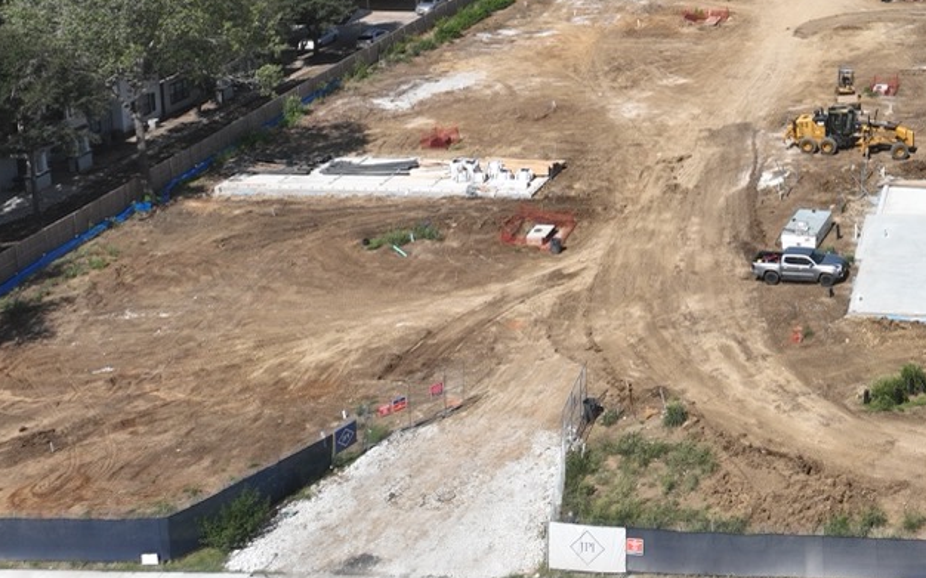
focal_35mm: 52
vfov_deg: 23.3
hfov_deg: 35.3
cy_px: -69
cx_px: 917
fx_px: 1312
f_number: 3.5
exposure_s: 1/2000
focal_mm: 12.29
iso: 100
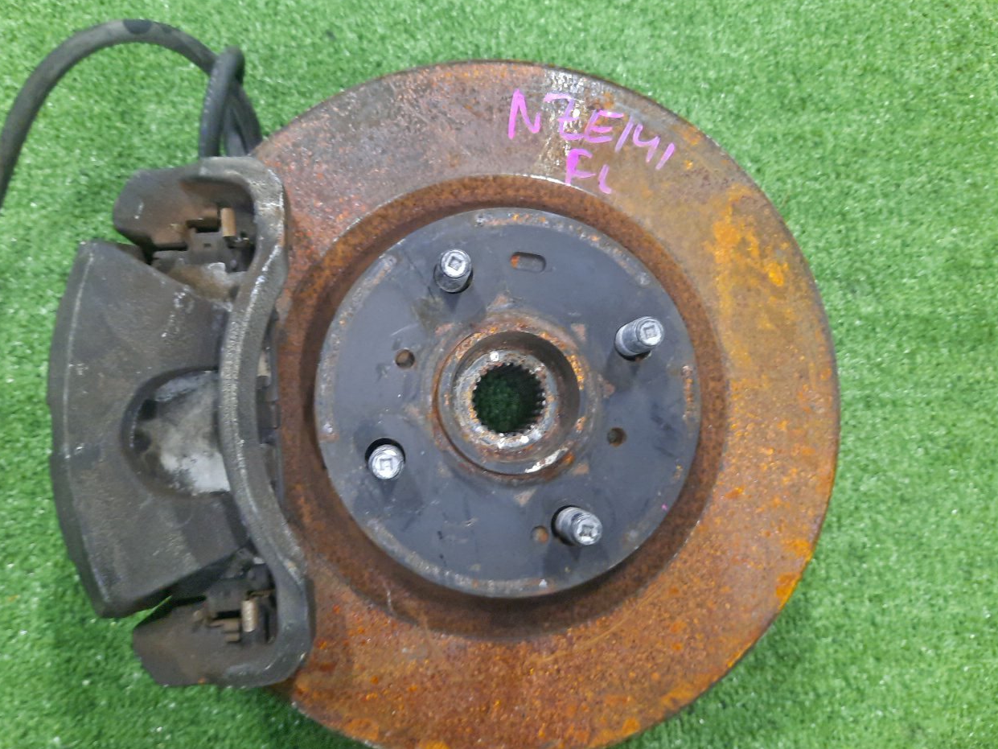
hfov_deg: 61.6
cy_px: 376
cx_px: 468
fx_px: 836
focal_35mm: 29
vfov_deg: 48.2
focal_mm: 4.6
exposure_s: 1/25
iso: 462
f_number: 2
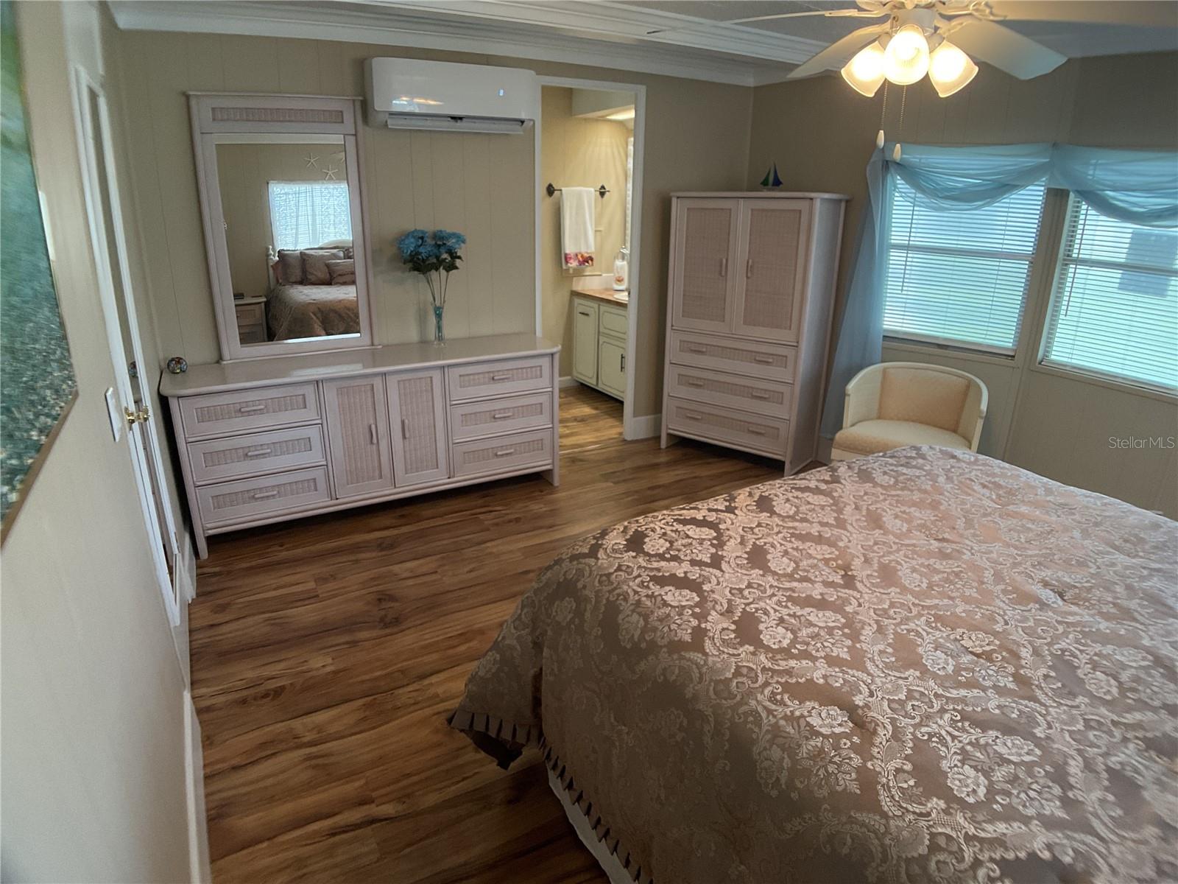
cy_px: 442
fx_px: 987
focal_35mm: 29
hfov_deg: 61.7
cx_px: 589
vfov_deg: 48.2
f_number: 1.8
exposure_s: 1/120
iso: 64
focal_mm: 3
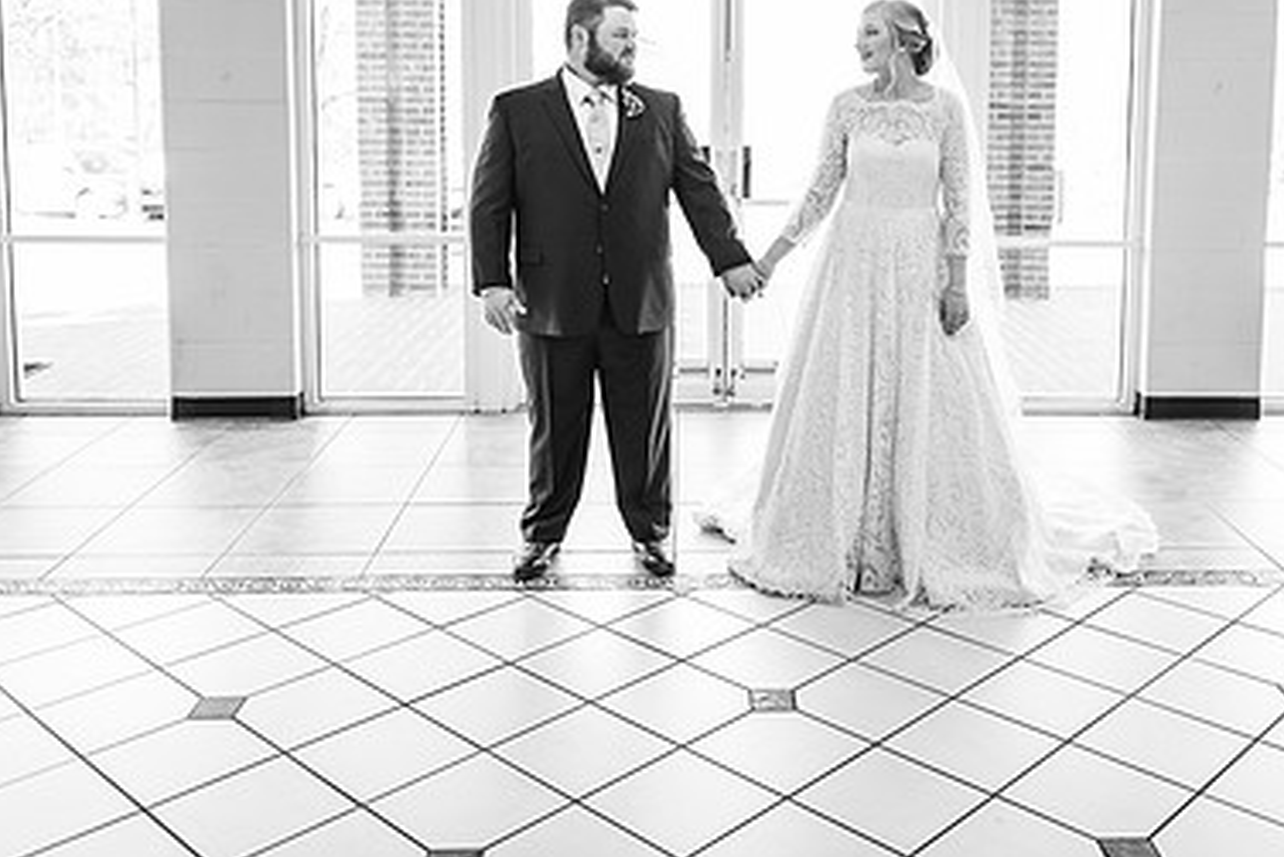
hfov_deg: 51.6
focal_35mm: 37
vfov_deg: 35.1
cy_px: 203
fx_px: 1320
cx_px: 751
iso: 400
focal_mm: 24
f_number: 1.8
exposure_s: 1/160
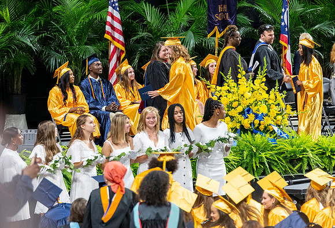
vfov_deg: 4.9
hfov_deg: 7.2
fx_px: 2649
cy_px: 97
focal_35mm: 283
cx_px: 128
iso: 2000
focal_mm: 190
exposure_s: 1/200
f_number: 4
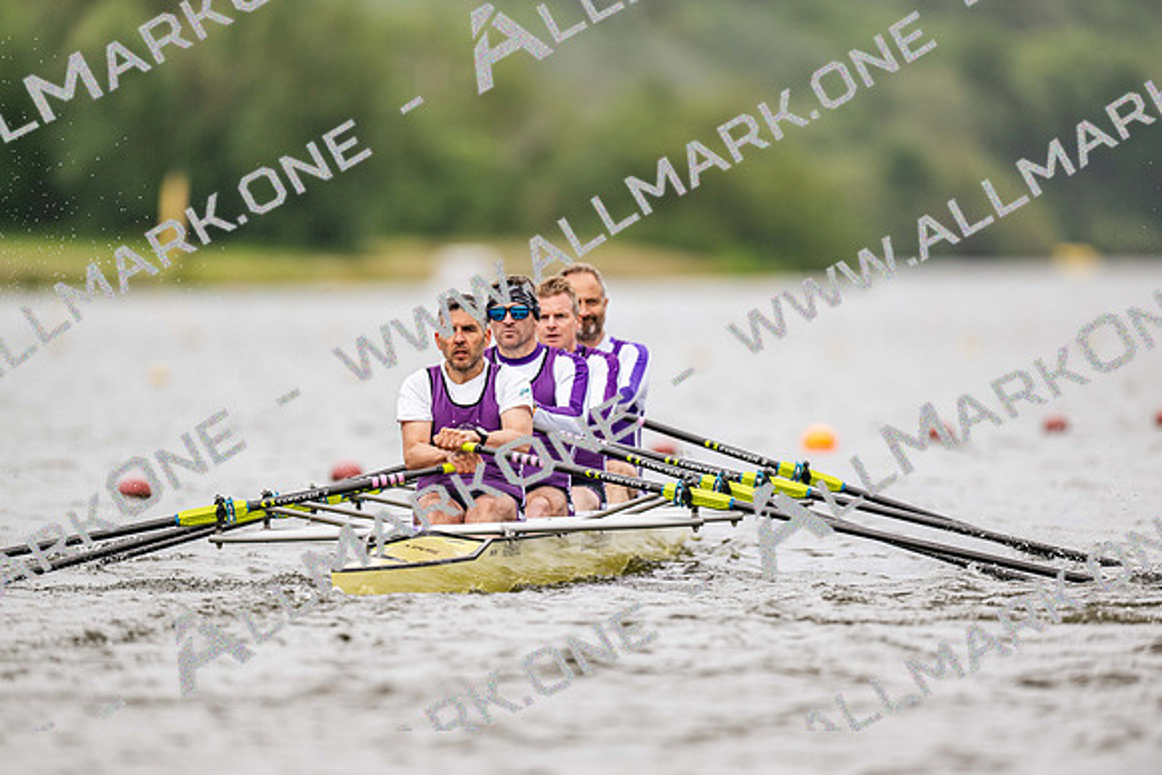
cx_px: 581
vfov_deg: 2.3
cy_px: 388
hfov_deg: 3.4
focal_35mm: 600
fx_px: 19370
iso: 320
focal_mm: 600
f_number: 4
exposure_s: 1/2500
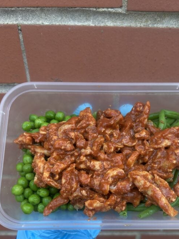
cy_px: 145
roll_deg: +1.6
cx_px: 109
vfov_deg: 56.3
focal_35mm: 32
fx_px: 220
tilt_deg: -37.2
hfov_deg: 43.9
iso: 32
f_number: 1.5
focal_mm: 5.7
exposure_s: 1/132
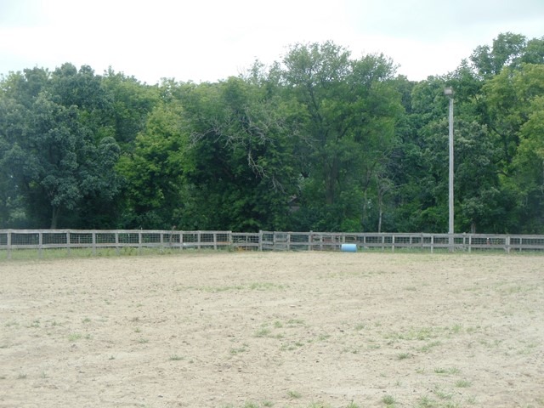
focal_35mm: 87
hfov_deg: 22.5
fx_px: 1367
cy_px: 204
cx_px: 272
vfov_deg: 17.0
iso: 125
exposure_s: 1/250
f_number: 4.6
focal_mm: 15.5
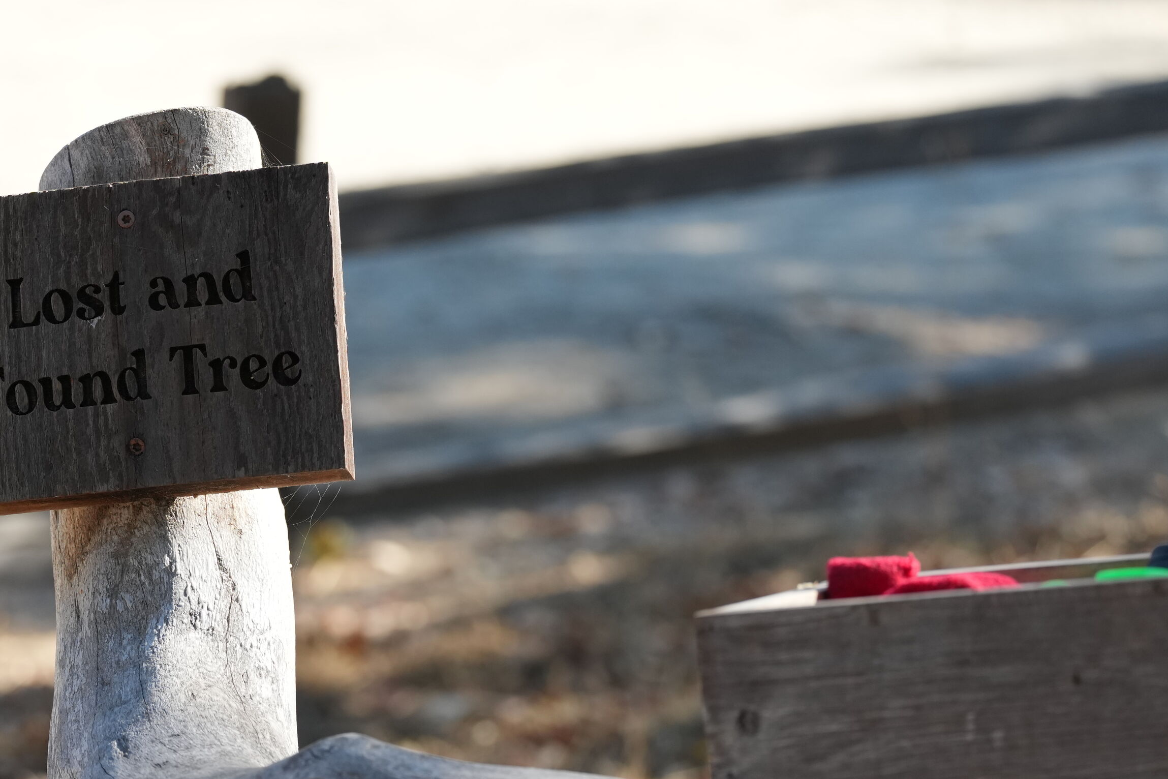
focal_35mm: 188
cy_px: 592
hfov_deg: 10.9
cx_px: 480
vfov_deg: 7.3
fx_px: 6099
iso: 640
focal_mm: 100
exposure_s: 1/800
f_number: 4.5
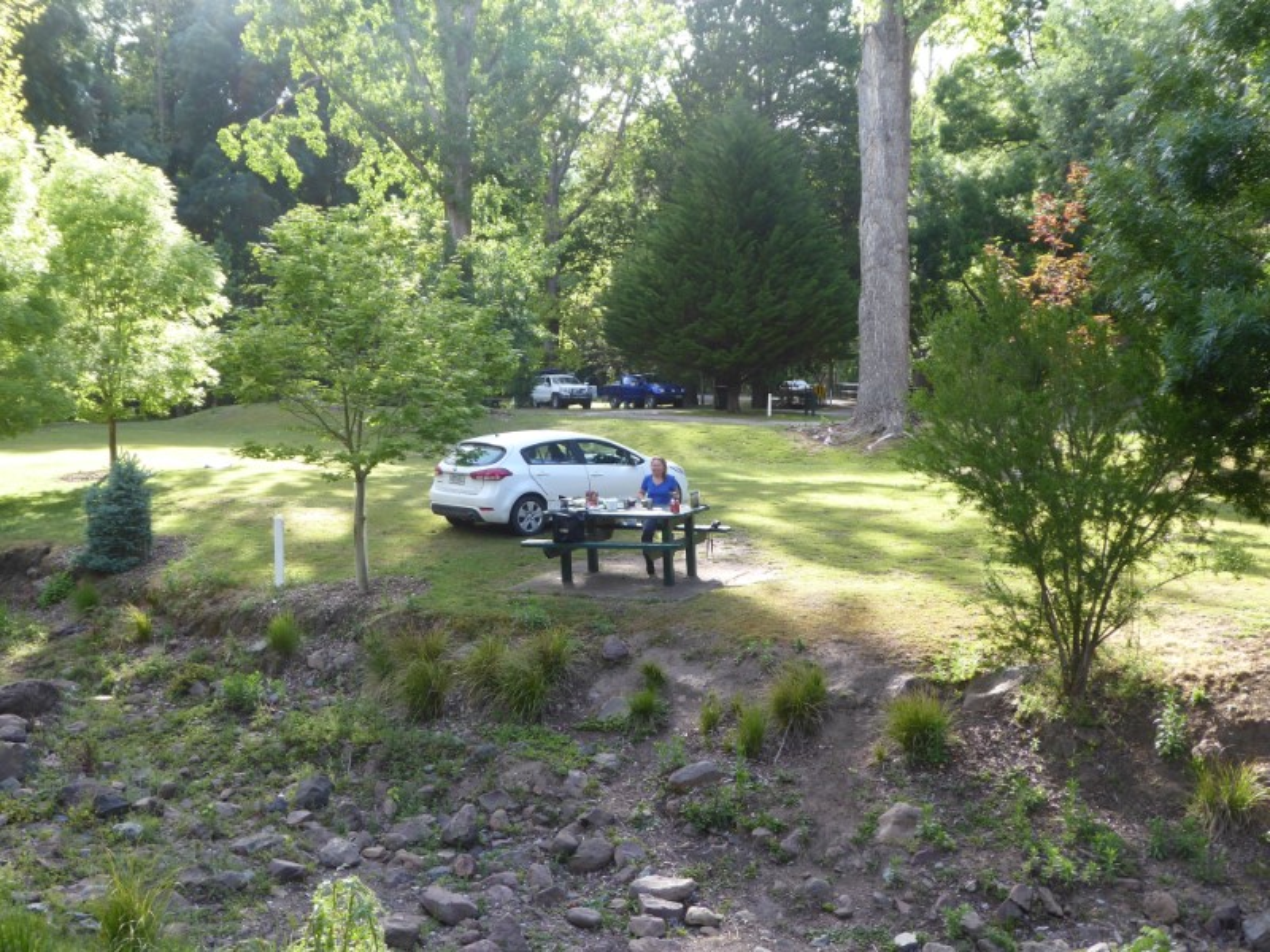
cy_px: 476
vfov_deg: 38.7
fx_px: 1357
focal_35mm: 37
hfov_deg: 50.1
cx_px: 635
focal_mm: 6.7
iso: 80
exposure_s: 1/60
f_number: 3.7
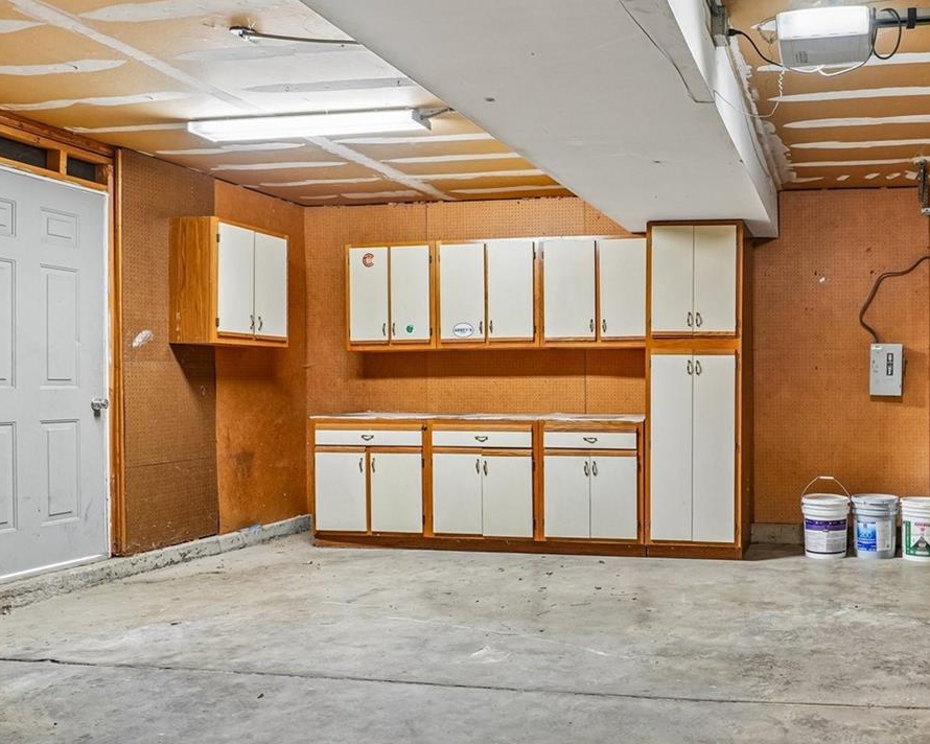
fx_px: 766
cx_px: 742
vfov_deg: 51.7
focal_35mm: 28
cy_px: 398
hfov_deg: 57.9
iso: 500
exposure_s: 1/4
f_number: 8
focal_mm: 11
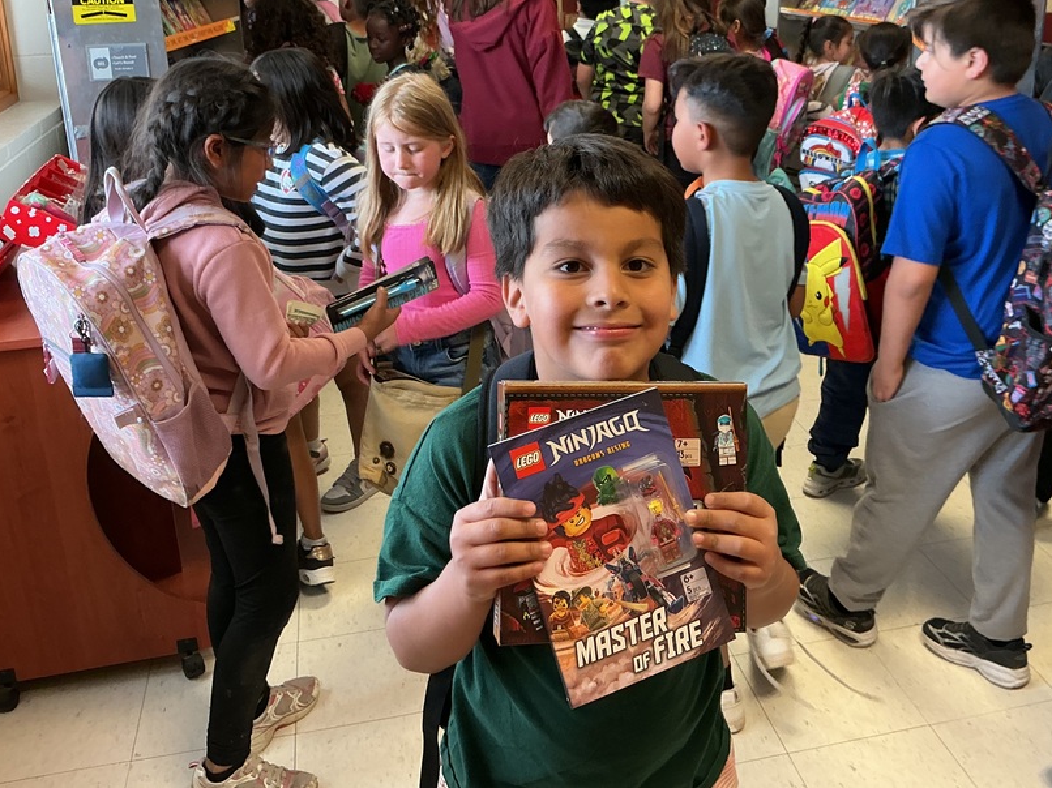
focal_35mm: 36
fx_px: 1094
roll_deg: -0.7
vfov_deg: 39.4
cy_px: 300
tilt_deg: -19.0
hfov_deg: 50.9
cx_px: 646
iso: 80
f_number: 1.8
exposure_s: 1/60
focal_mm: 3
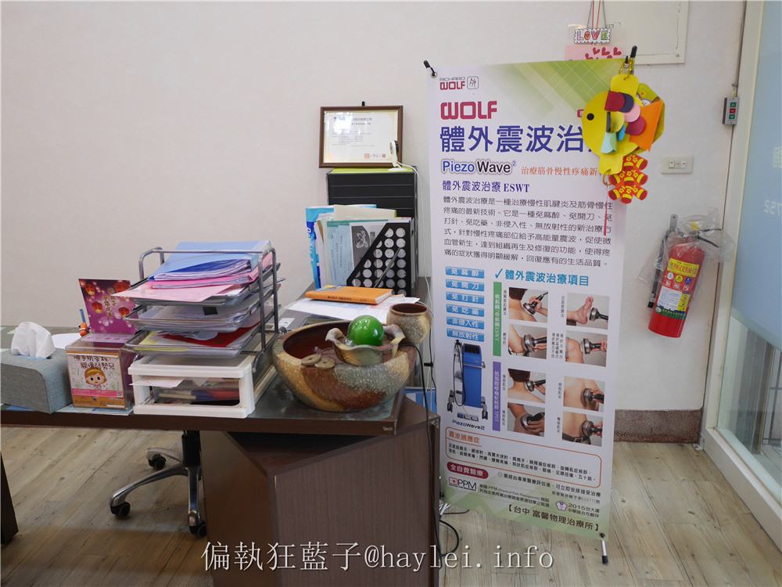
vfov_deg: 46.8
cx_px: 391
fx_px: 678
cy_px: 294
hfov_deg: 60.0
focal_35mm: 30
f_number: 1.7
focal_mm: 15
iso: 200
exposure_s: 1/60
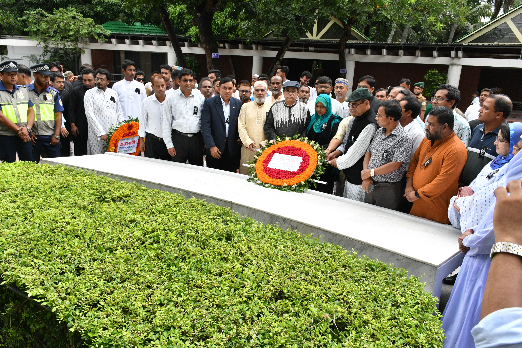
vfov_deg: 47.9
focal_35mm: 27
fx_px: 391
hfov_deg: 67.4
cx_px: 261
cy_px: 174
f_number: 9
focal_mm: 18
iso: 1600
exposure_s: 1/250
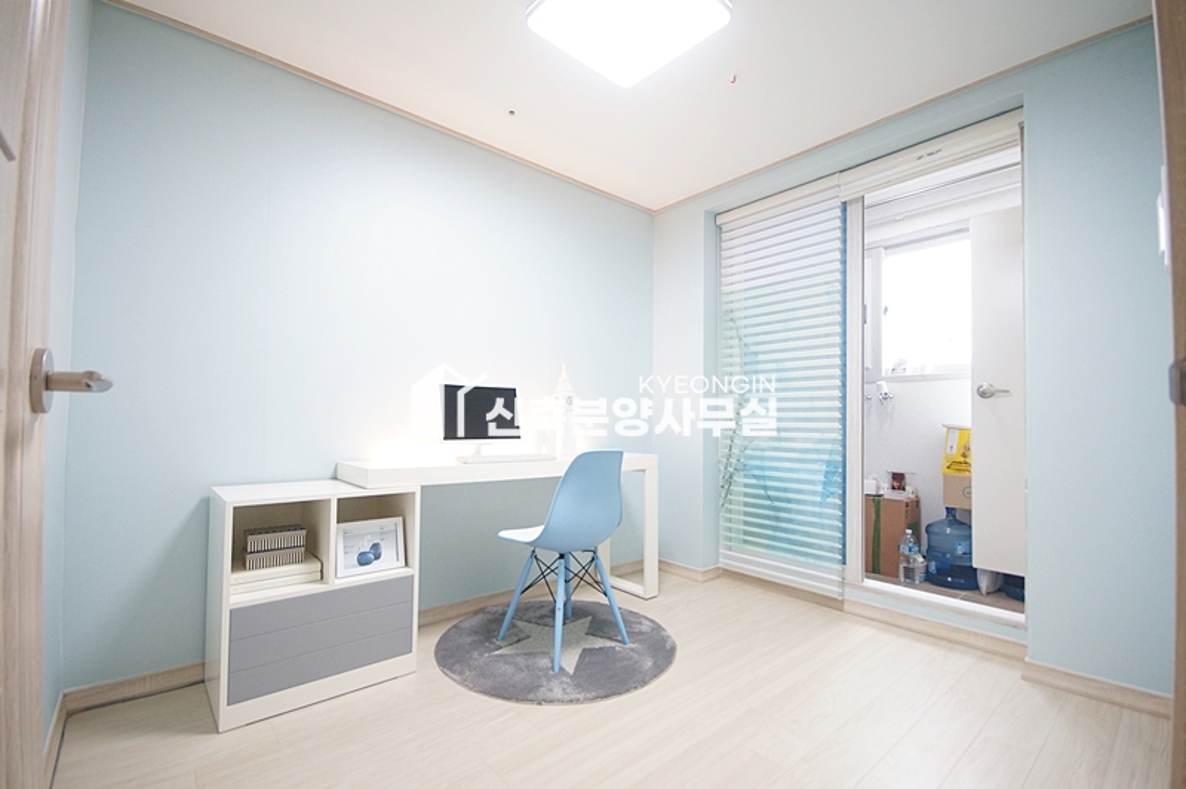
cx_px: 593
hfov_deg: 100.4
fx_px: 494
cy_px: 394
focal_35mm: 15
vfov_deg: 77.2
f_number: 5
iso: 800
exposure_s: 1/40
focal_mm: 10
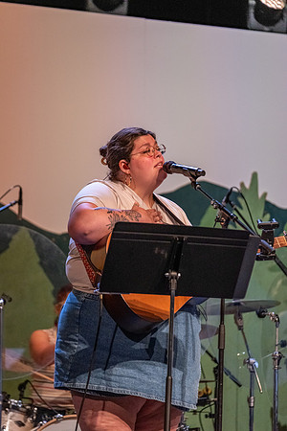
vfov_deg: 9.8
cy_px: 216
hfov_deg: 6.5
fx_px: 2511
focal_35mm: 210
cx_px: 144
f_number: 2.8
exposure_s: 1/210
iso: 1250
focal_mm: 140
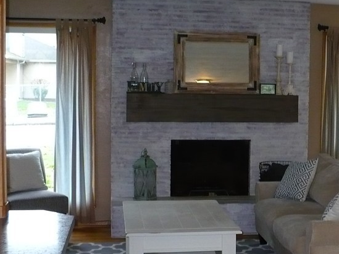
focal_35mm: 69
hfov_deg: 27.3
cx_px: 296
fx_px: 676
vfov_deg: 21.3
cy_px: 131
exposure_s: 1/30
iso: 250
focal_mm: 6.1
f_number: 2.8
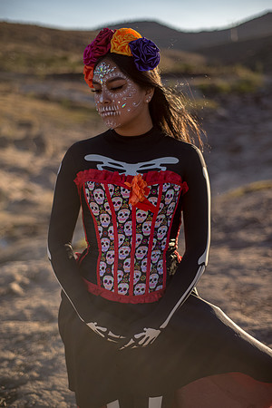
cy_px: 204
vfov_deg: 39.6
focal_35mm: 50
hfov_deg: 27.0
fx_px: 567
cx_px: 136
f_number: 1.8
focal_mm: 50
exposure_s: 1/4000
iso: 100
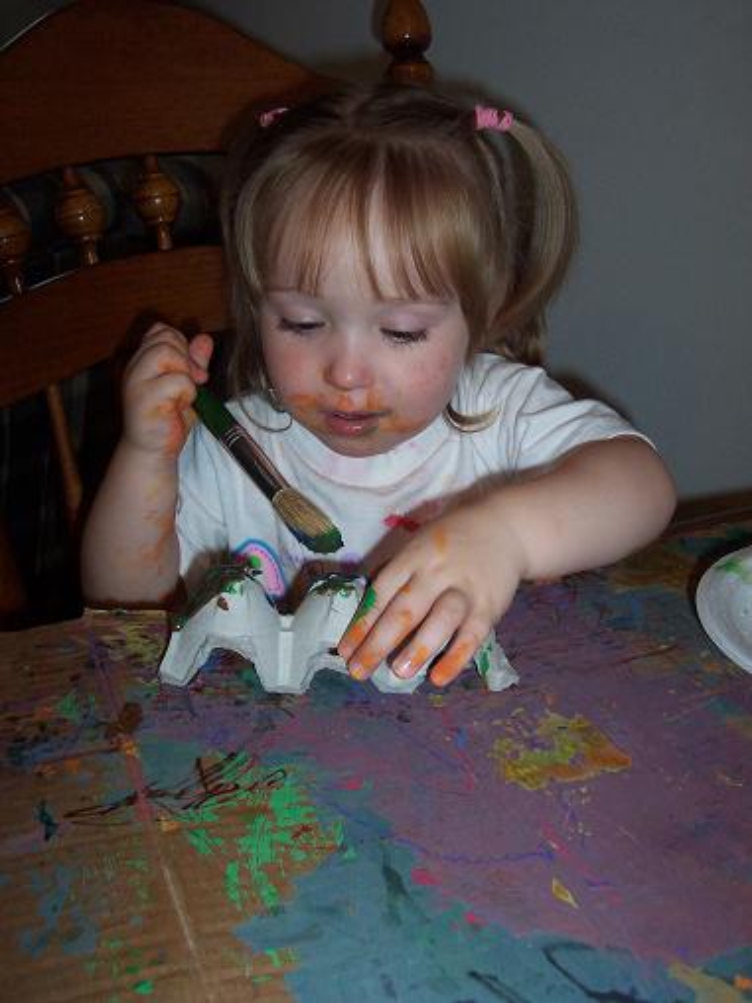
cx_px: 376
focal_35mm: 37
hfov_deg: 38.7
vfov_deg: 50.1
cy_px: 502
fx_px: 1072
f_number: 2.8
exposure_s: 1/60
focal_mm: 5.6
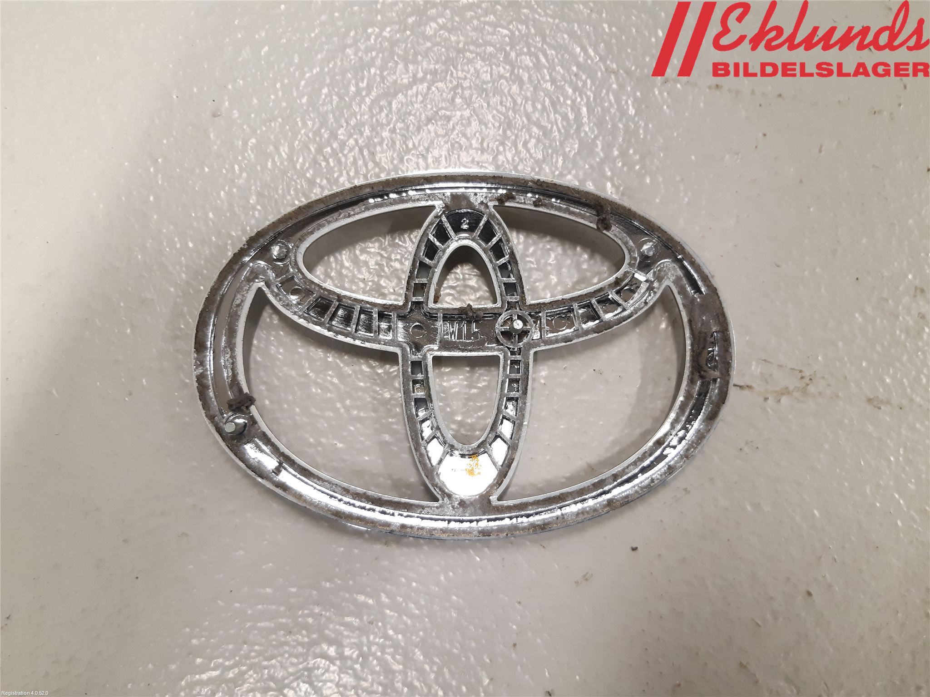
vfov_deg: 53.1
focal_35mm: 26
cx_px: 465
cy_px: 348
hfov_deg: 67.3
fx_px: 699
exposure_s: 1/50
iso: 200
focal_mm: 3.93
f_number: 1.7
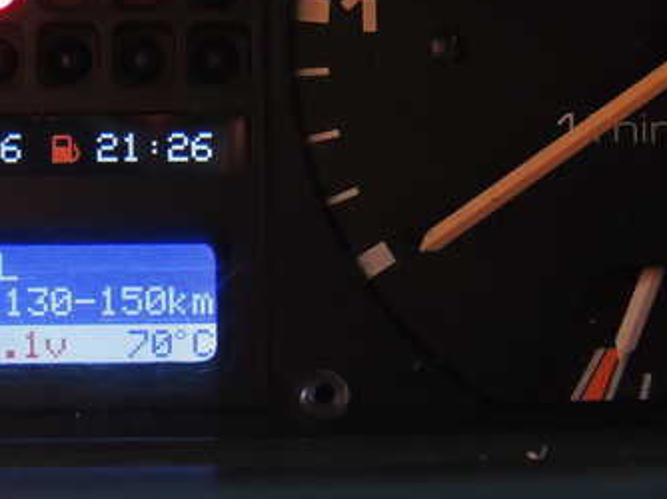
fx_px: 2214
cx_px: 92
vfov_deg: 12.9
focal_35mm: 115
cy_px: 275
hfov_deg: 16.9
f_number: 3.7
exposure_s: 1/60
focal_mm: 10.7
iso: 720
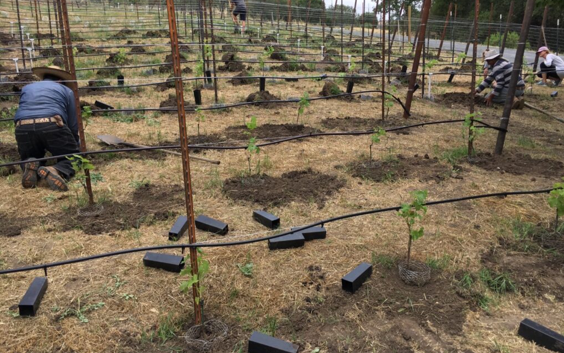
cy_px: 171
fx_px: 477
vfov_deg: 40.6
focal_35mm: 31
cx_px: 284
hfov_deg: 61.2
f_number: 2.2
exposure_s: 1/519
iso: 25
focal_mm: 4.15
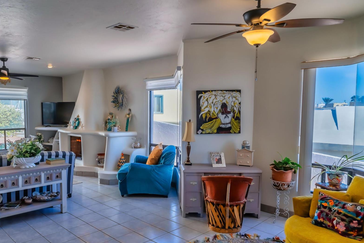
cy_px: 136
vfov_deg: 49.4
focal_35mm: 26
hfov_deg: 68.6
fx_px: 263
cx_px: 141
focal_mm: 20
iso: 200
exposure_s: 1/2500
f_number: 5.6
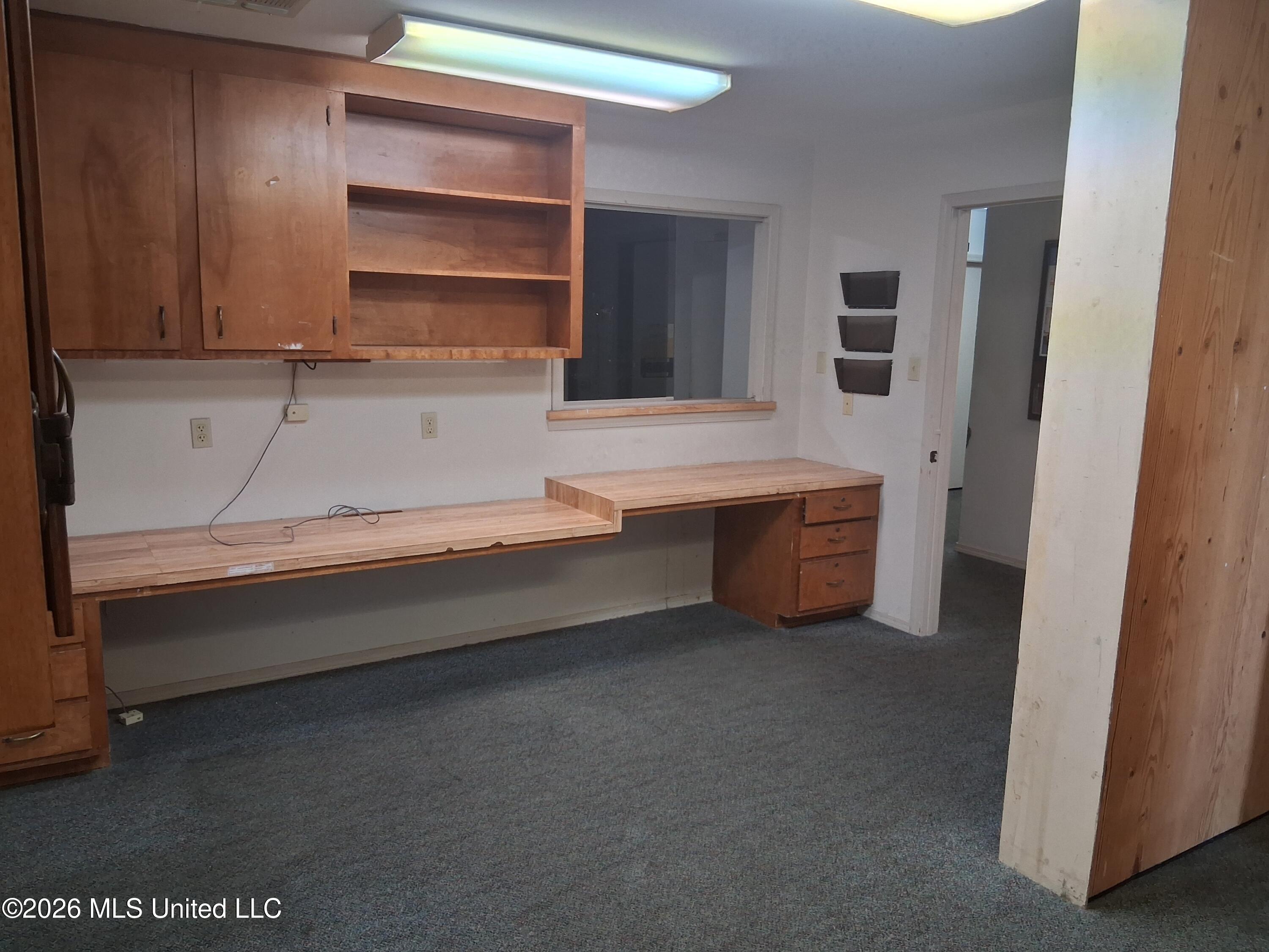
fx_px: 953
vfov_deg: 53.1
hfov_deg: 67.3
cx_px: 634
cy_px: 476
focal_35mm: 26
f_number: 1.8
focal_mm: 3.98
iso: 400
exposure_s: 1/100
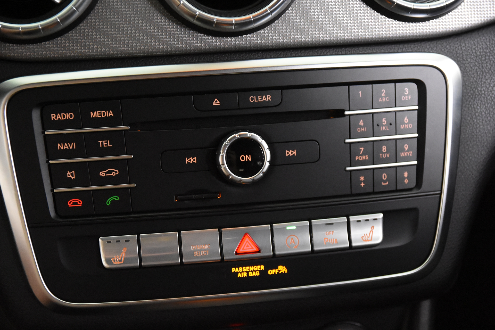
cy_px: 165
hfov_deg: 26.0
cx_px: 248
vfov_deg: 17.5
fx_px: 1072
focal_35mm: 78
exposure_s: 1/80
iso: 8000
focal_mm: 52
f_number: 3.8
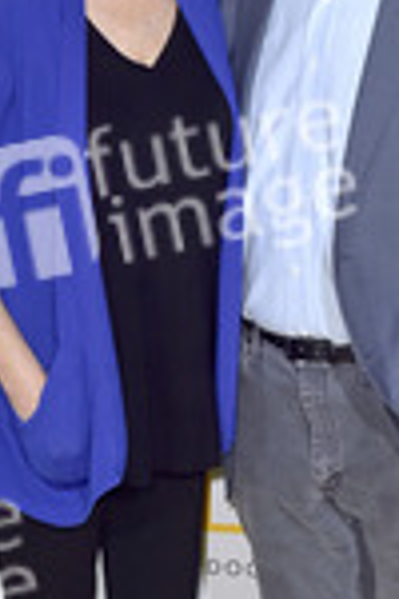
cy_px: 395
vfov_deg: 13.9
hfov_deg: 9.3
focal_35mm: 147
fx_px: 2444
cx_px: 269
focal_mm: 55
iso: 500
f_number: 6.3
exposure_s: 1/320
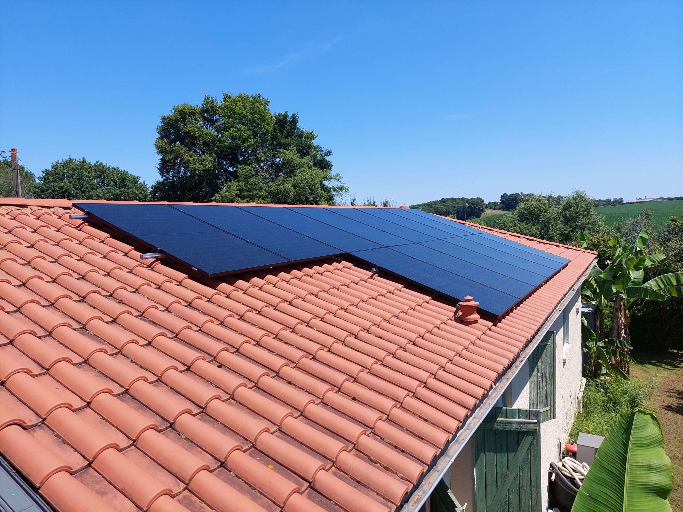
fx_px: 474
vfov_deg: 56.8
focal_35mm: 24
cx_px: 342
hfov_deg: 71.6
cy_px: 256
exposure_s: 1/1623
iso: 40
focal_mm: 5.23
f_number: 1.8
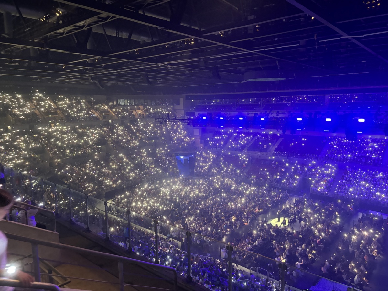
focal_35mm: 26
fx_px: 291
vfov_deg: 53.1
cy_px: 146
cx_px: 194
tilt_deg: -9.2
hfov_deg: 67.3
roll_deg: +0.5
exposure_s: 1/34
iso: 640
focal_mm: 5.96
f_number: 1.6
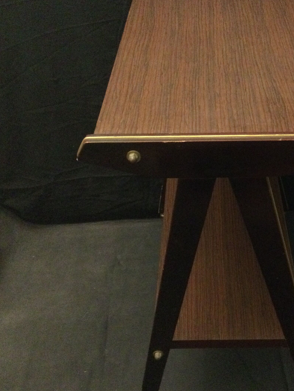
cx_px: 226
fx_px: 544
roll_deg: -0.8
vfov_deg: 39.7
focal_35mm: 48
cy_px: 203
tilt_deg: -37.7
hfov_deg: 29.7
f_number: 2.4
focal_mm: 3.3
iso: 500
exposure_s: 1/17
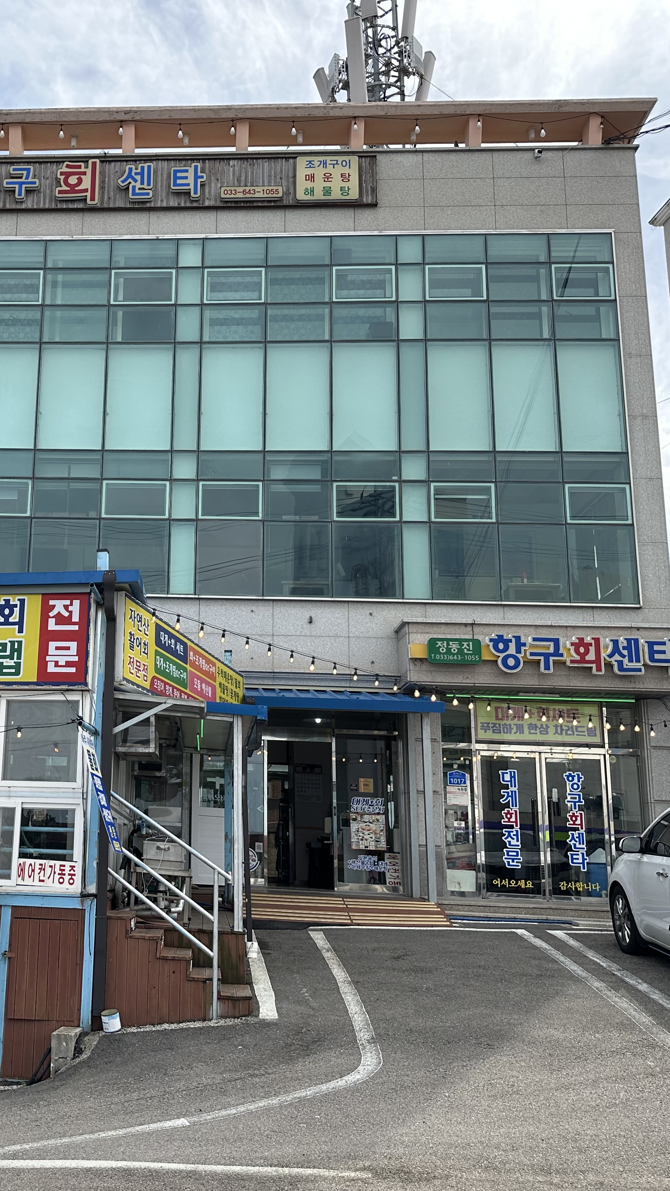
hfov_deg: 32.3
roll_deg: -2.6
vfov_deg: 56.6
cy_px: 595
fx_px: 1106
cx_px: 87
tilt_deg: +13.8
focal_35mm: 35
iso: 80
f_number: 1.78
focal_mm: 6.86
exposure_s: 1/2299
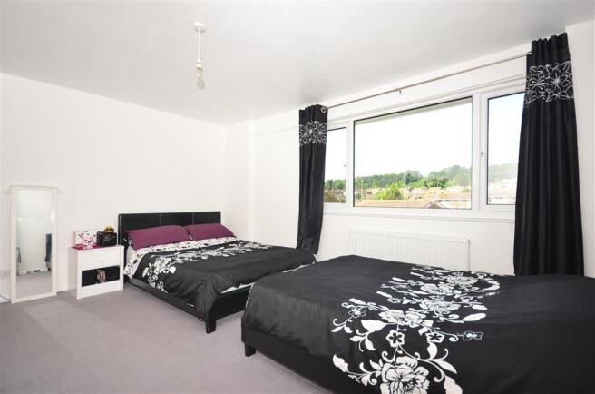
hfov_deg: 90.1
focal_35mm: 18
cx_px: 298
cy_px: 197
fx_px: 297
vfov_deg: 67.1
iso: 200
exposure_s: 1/200
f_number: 5.6
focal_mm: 12
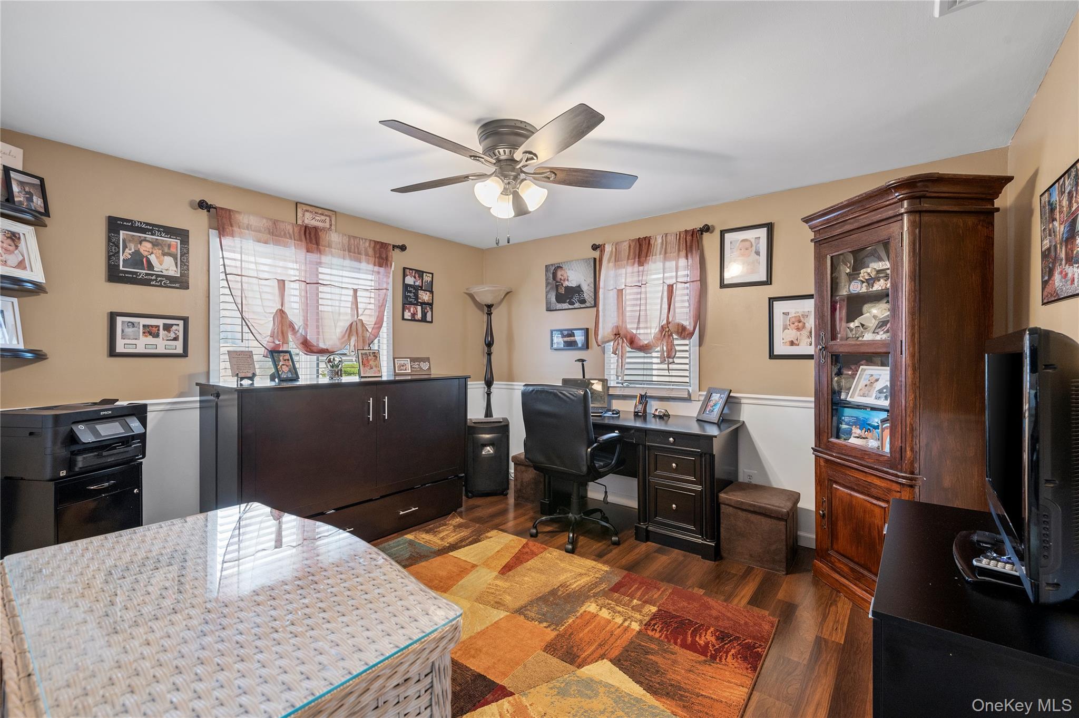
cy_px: 359
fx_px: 449
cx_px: 540
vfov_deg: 77.2
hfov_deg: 100.4
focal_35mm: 15
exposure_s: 1/5
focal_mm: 15
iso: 500
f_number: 8
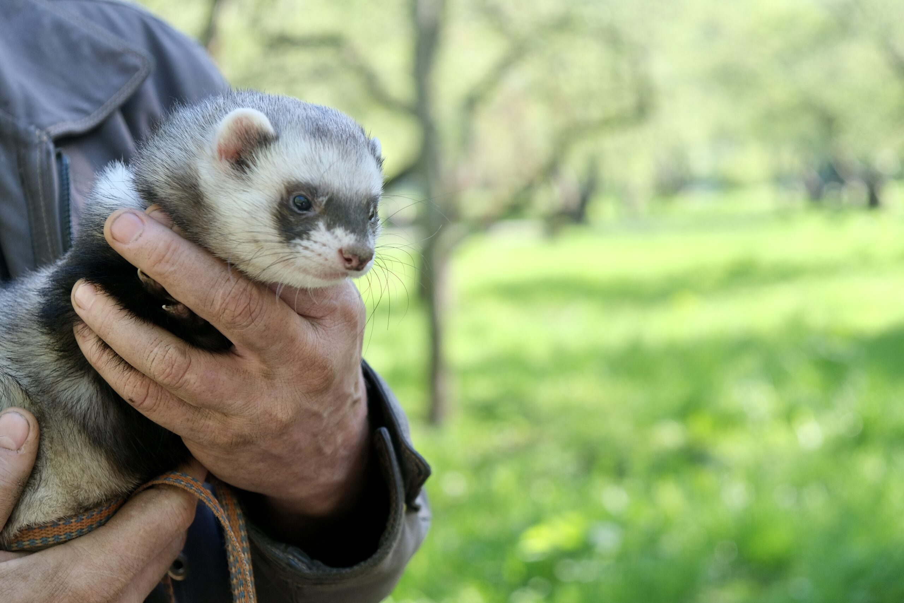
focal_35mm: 73
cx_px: 452
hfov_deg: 27.7
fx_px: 1833
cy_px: 302
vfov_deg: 18.7
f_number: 4
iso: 640
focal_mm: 48.4
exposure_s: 1/320
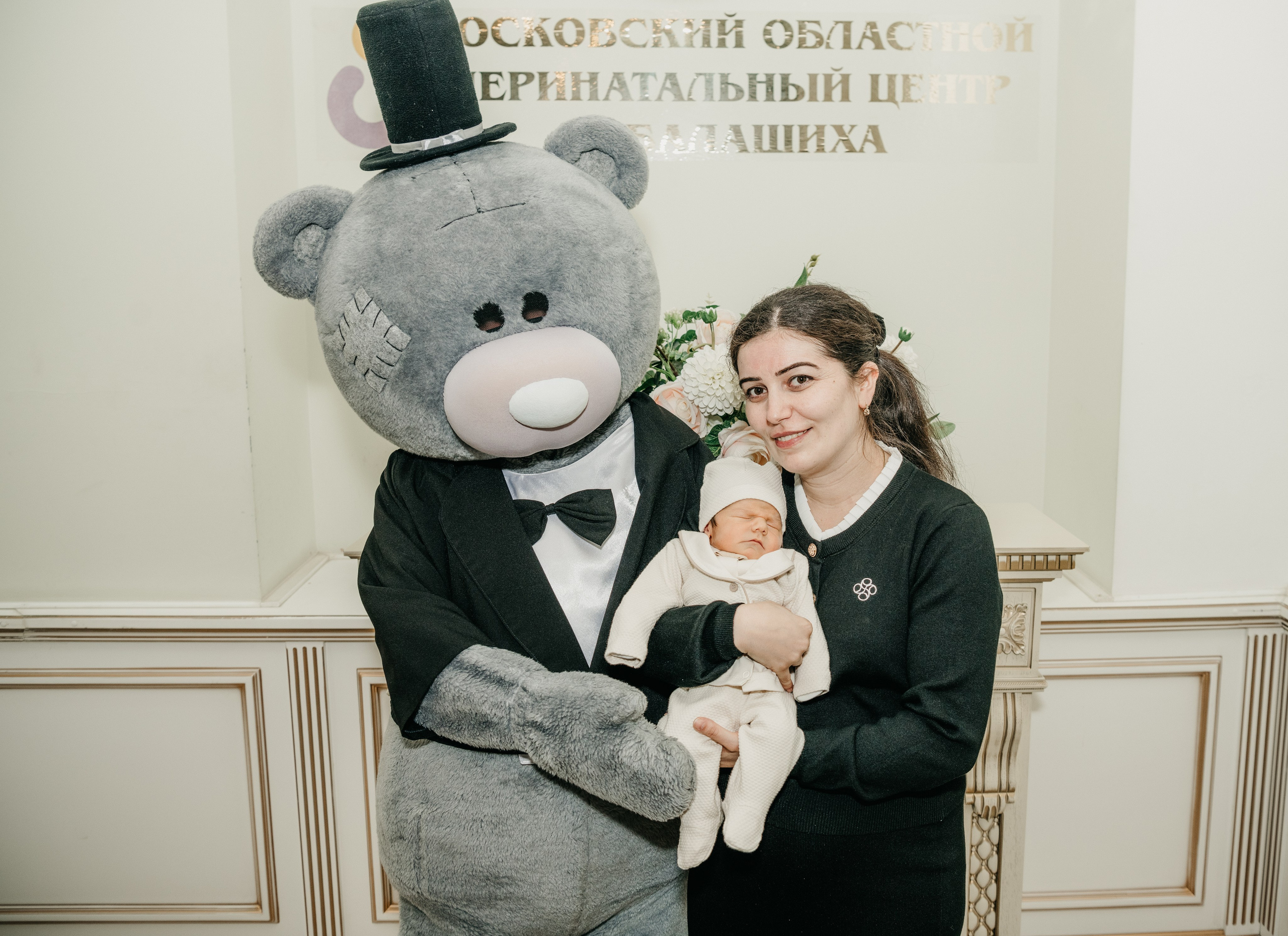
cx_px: 732
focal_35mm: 32
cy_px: 448
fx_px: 1165
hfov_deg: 57.7
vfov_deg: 43.8
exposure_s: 1/160
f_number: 4.5
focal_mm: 28
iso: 320
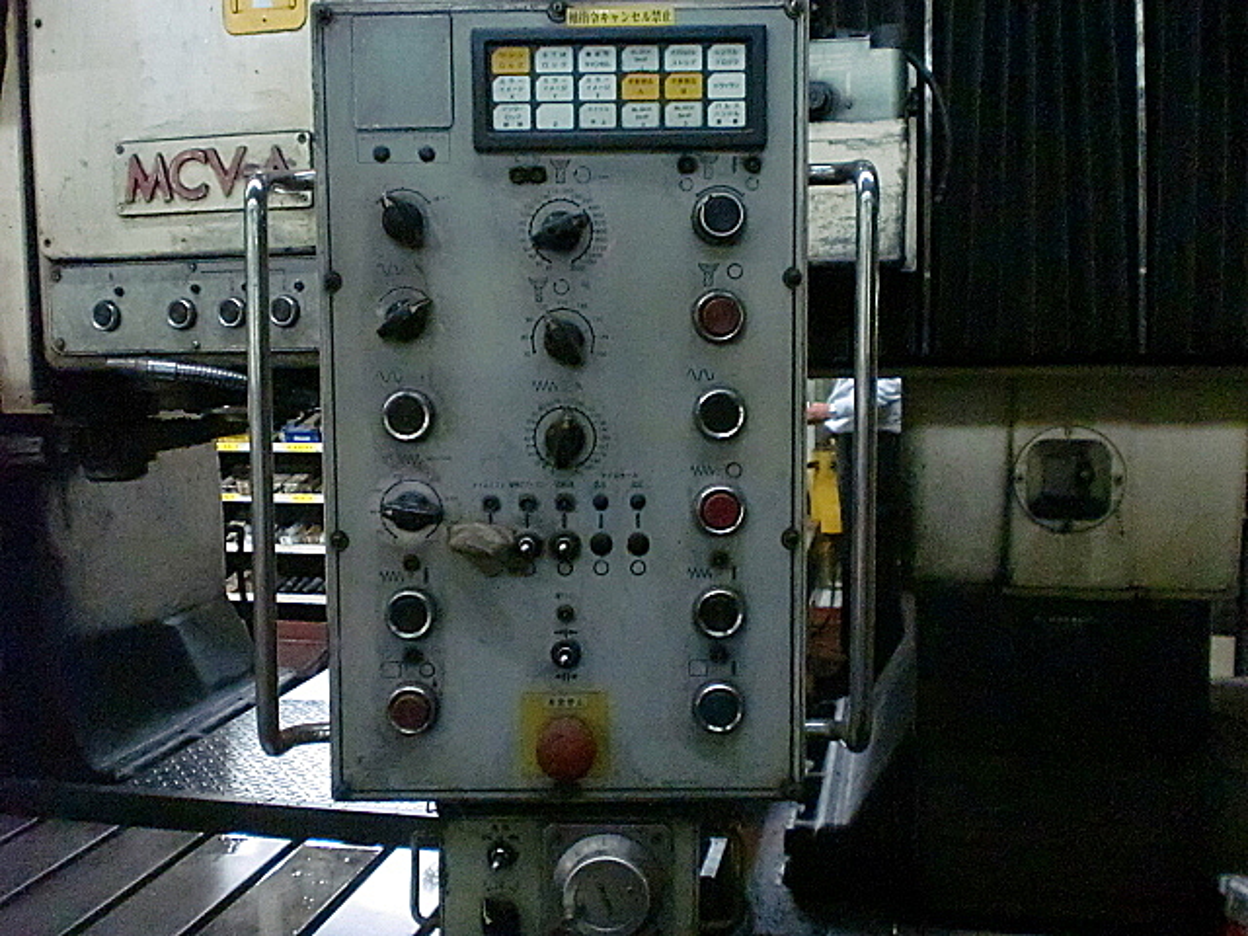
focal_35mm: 35
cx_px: 624
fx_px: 1262
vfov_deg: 40.7
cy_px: 468
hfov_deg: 52.6
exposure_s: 1/30
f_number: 3.1
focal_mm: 6.3
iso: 1600
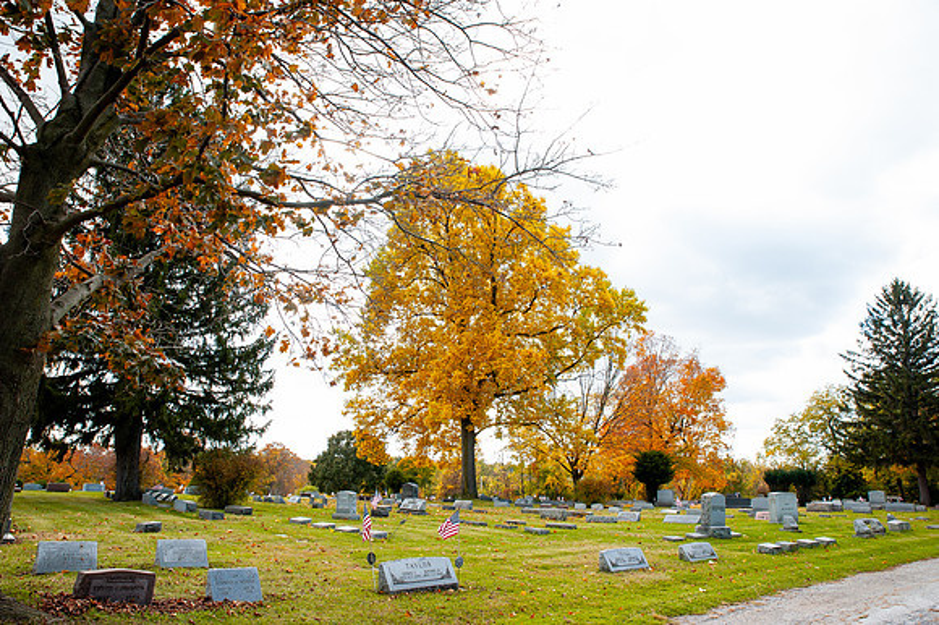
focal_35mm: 24
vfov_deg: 53.1
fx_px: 626
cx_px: 470
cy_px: 312
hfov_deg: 73.8
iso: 400
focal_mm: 24
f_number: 10
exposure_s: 1/160
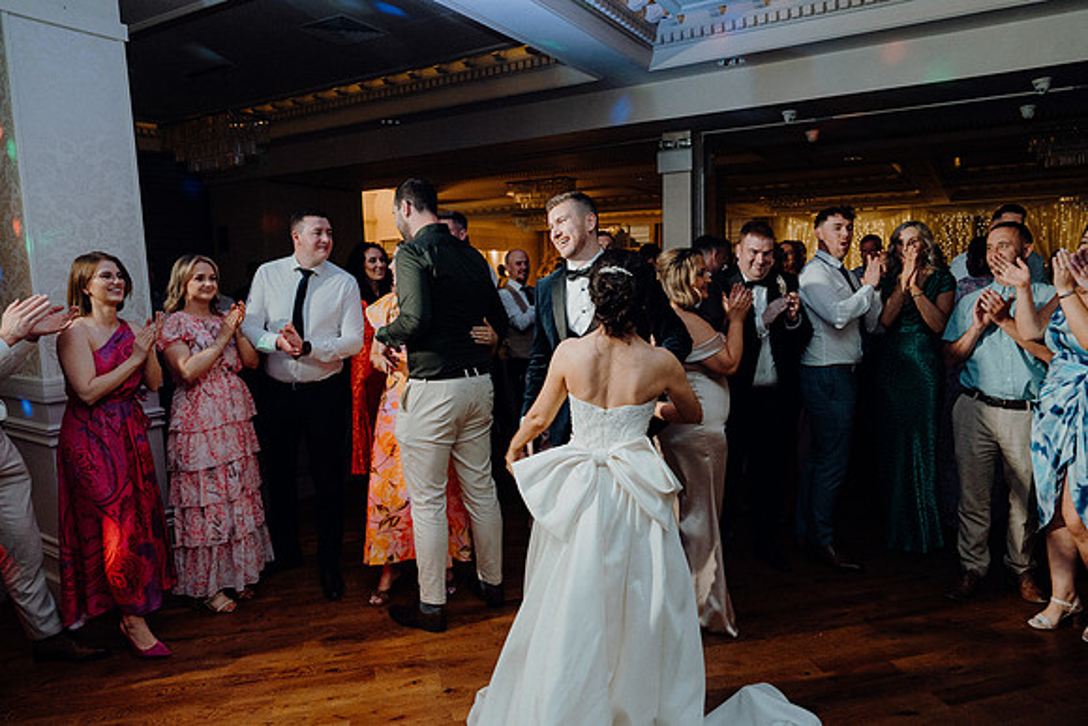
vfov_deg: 53.2
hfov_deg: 73.7
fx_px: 725
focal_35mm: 24
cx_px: 544
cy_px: 363
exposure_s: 1/160
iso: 2500
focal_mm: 24
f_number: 3.5
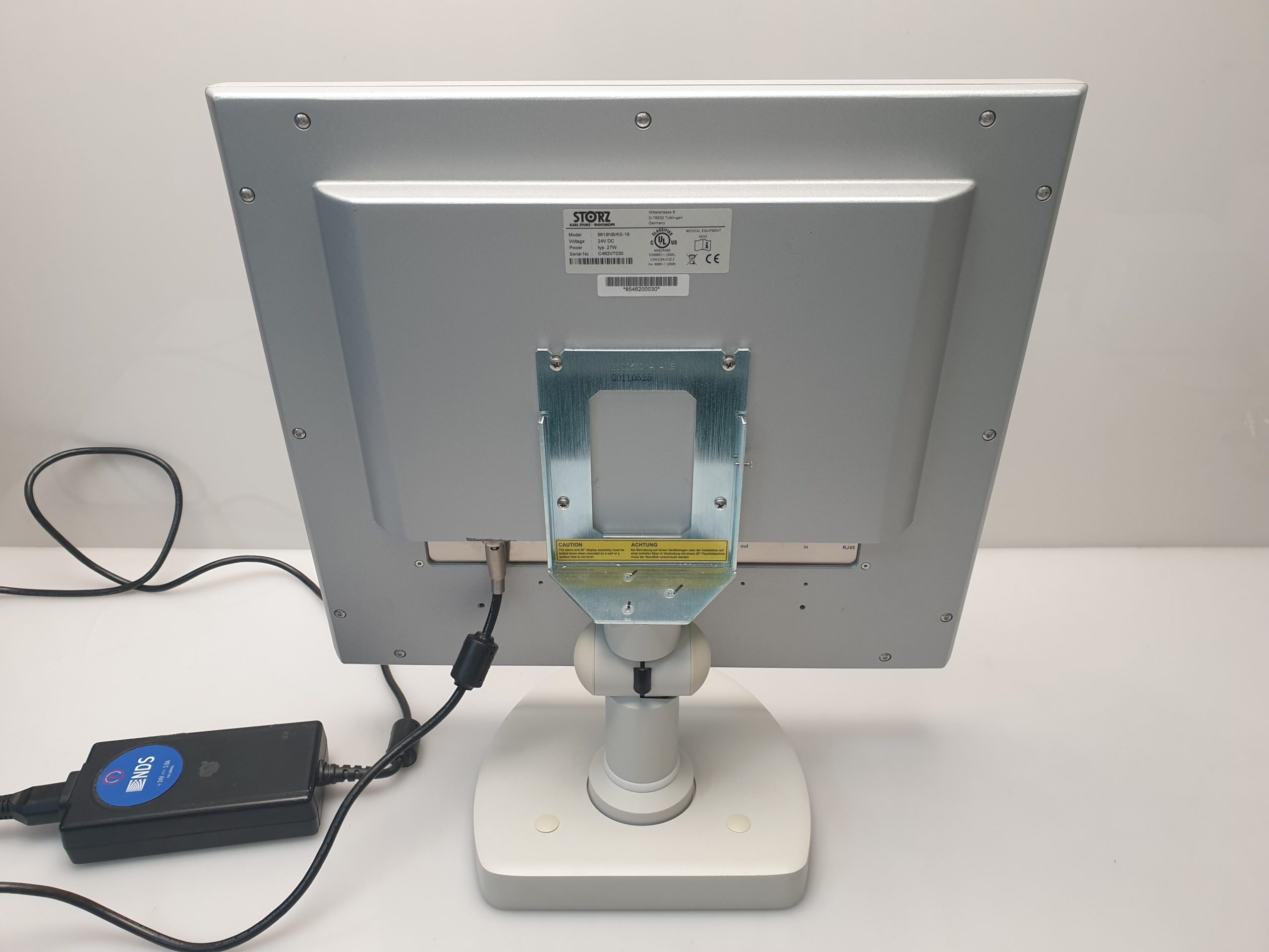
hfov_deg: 67.3
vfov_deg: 53.1
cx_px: 634
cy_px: 476
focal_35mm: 26
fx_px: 953
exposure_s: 1/50
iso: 80
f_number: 2.4
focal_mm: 4.3
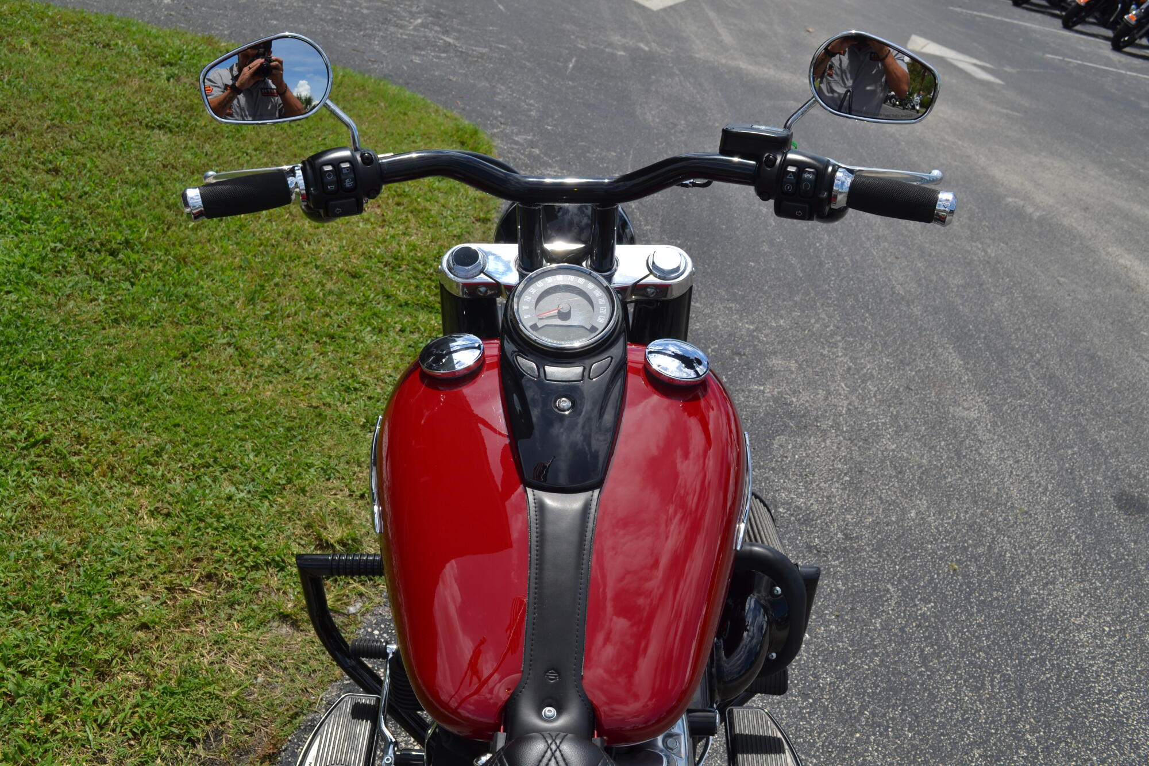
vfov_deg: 36.9
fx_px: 1149
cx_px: 574
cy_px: 383
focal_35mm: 36
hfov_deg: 53.1
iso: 100
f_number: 9
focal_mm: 24
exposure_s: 1/320
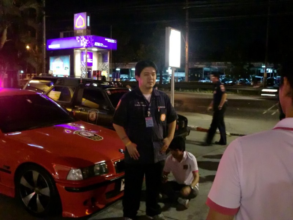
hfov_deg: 52.6
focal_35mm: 35
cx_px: 146
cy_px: 110
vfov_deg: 40.7
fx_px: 296
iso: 1600
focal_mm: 6.3
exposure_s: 1/15
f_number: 3.1
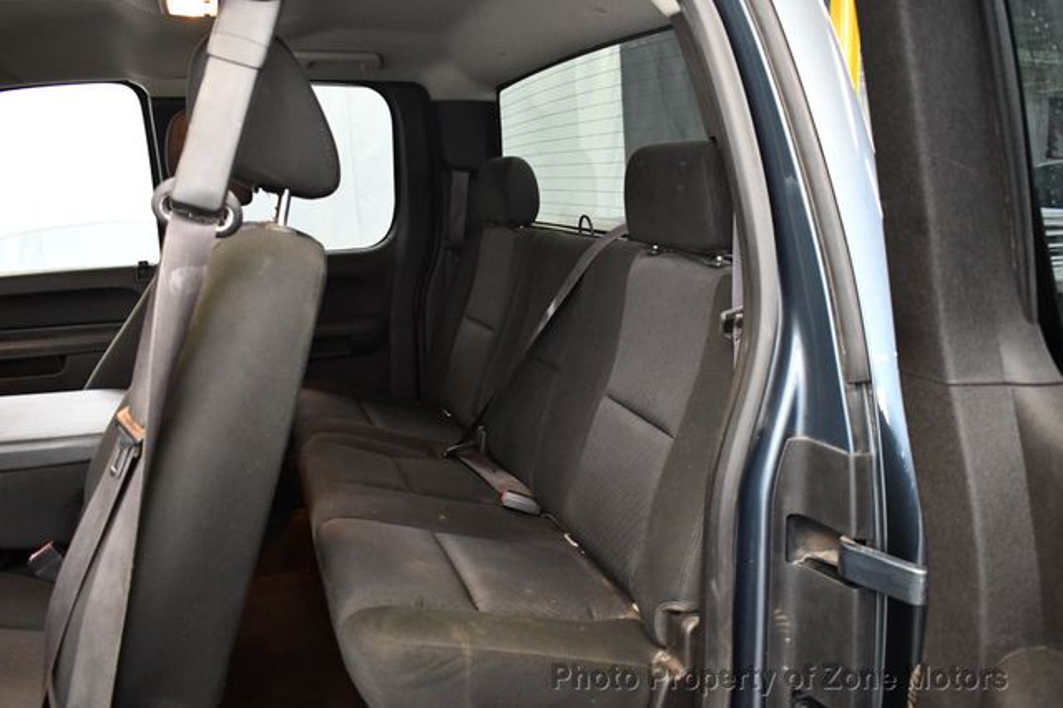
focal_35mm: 30
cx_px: 532
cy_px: 354
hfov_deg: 62.0
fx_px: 885
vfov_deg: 43.6
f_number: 3.8
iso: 3600
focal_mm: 20
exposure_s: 1/60
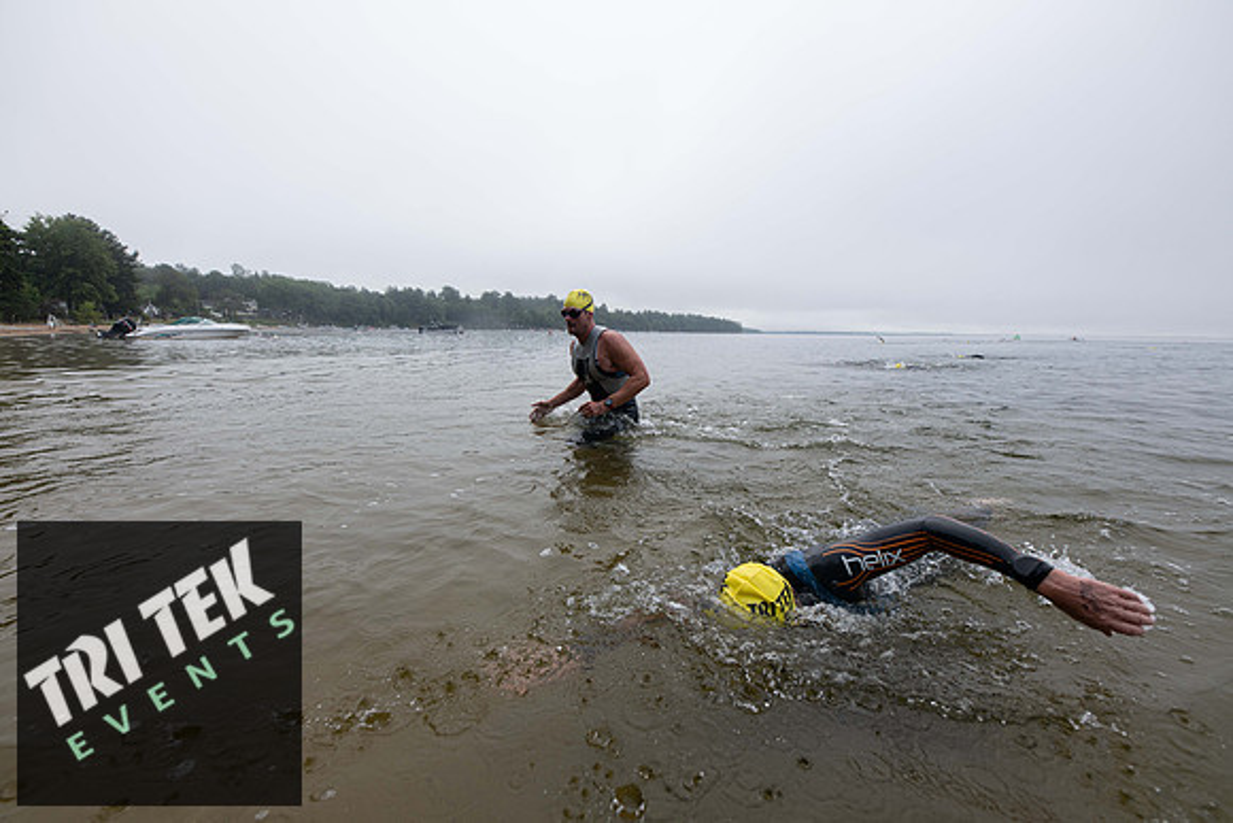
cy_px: 412
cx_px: 616
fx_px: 480
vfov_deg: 81.2
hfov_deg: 104.2
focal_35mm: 14
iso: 320
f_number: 4
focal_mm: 14
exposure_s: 1/800
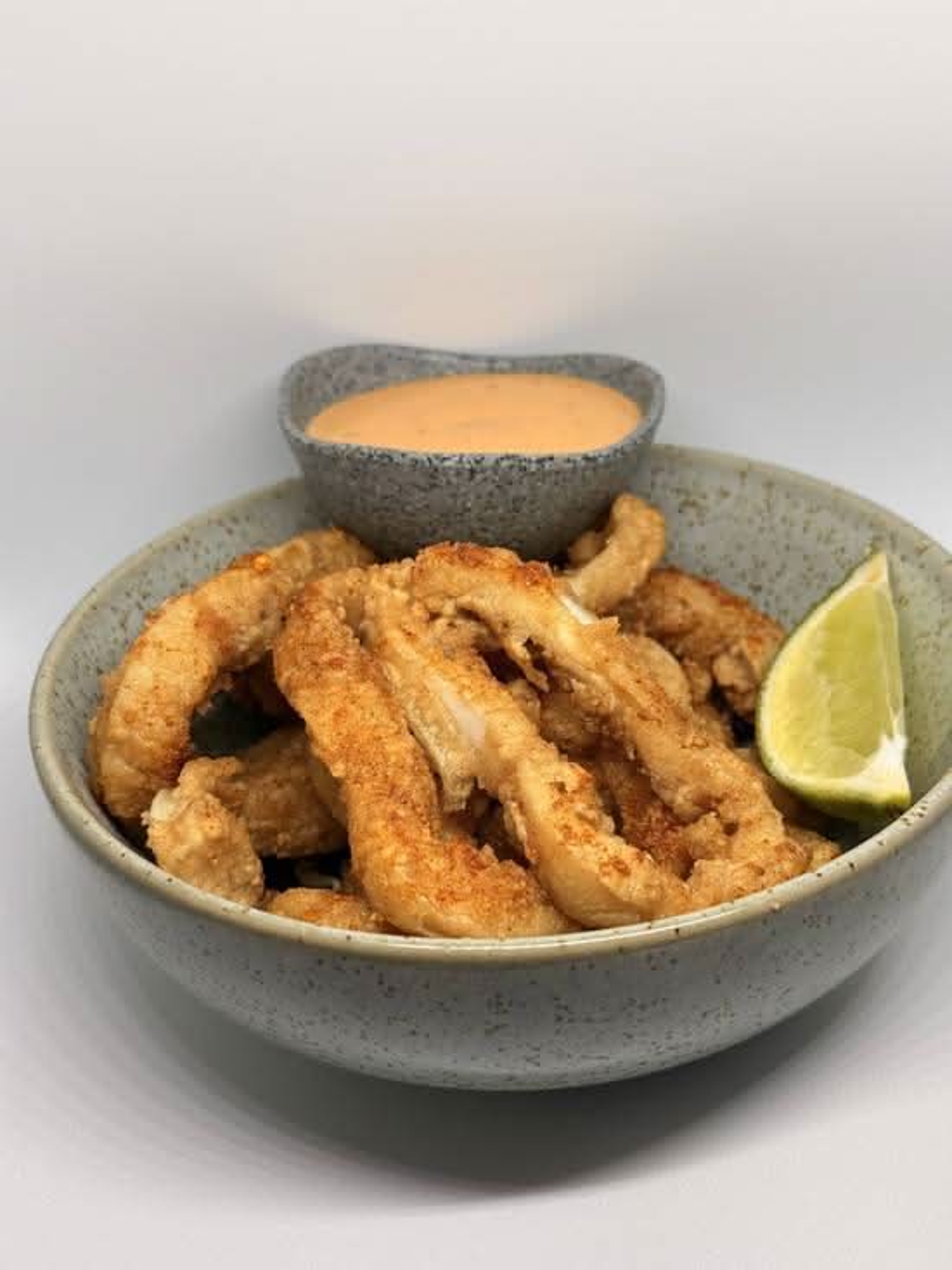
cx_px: 476
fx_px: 1760
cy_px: 635
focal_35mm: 48
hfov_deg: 30.3
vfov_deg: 39.7
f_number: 1.78
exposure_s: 1/146
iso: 50
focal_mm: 6.76
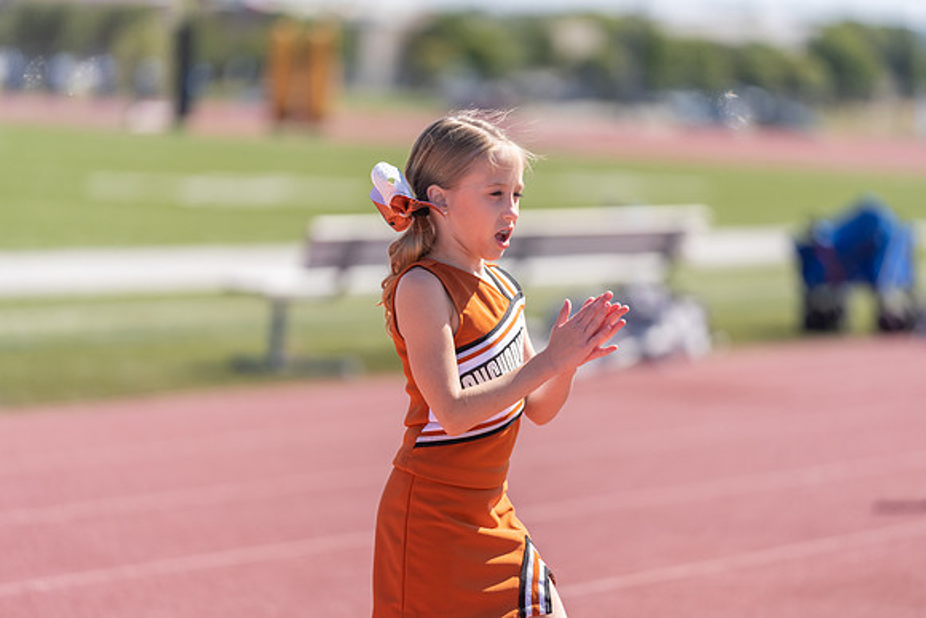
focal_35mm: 194
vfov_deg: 7.1
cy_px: 309
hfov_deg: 10.6
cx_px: 463
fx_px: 4991
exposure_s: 1/2000
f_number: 2.8
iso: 100
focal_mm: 194
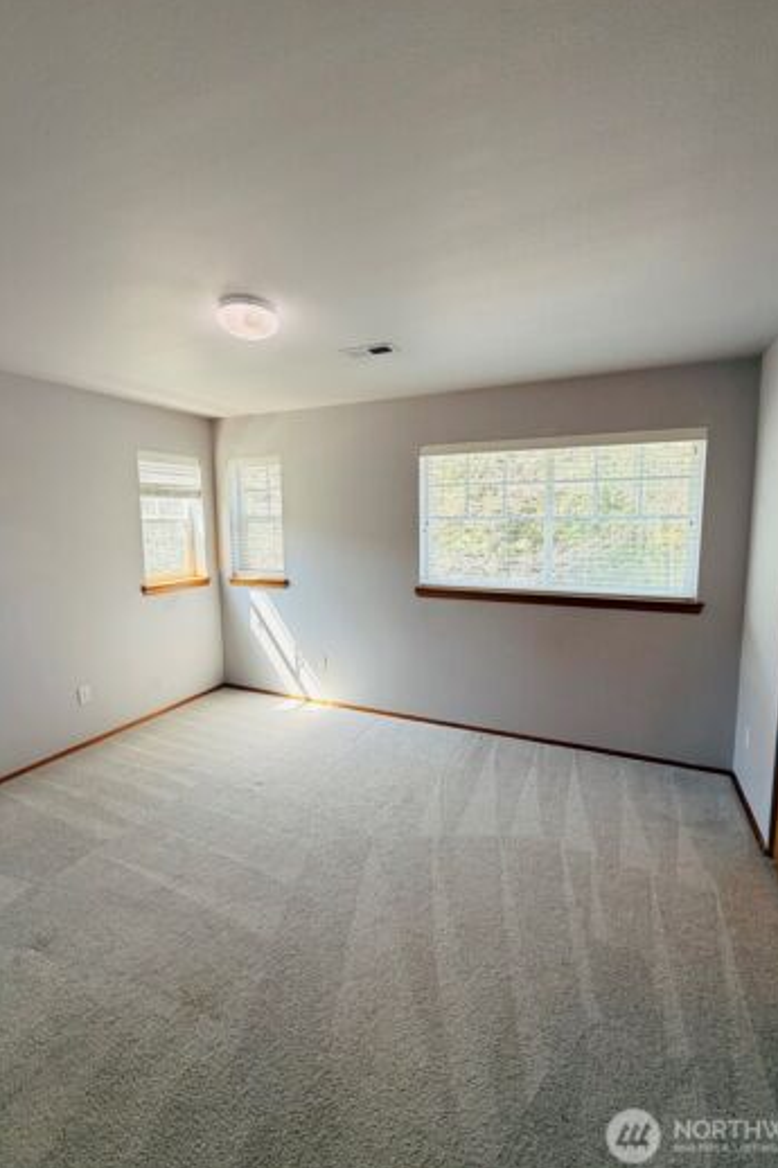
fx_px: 487
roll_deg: +0.1
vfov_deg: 100.4
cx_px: 410
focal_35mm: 15
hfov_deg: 77.2
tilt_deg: -6.5
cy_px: 574
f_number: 2.2
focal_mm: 2.22
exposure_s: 1/121
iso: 125
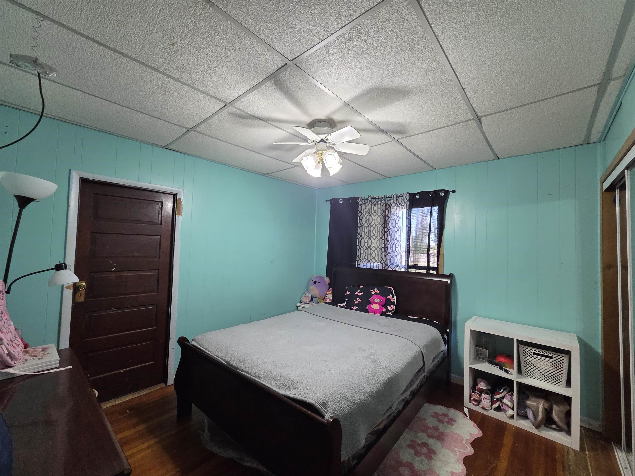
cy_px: 238
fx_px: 238
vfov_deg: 89.9
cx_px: 318
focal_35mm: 13
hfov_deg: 106.2
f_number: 2.2
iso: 320
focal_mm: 2.2
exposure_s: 1/60
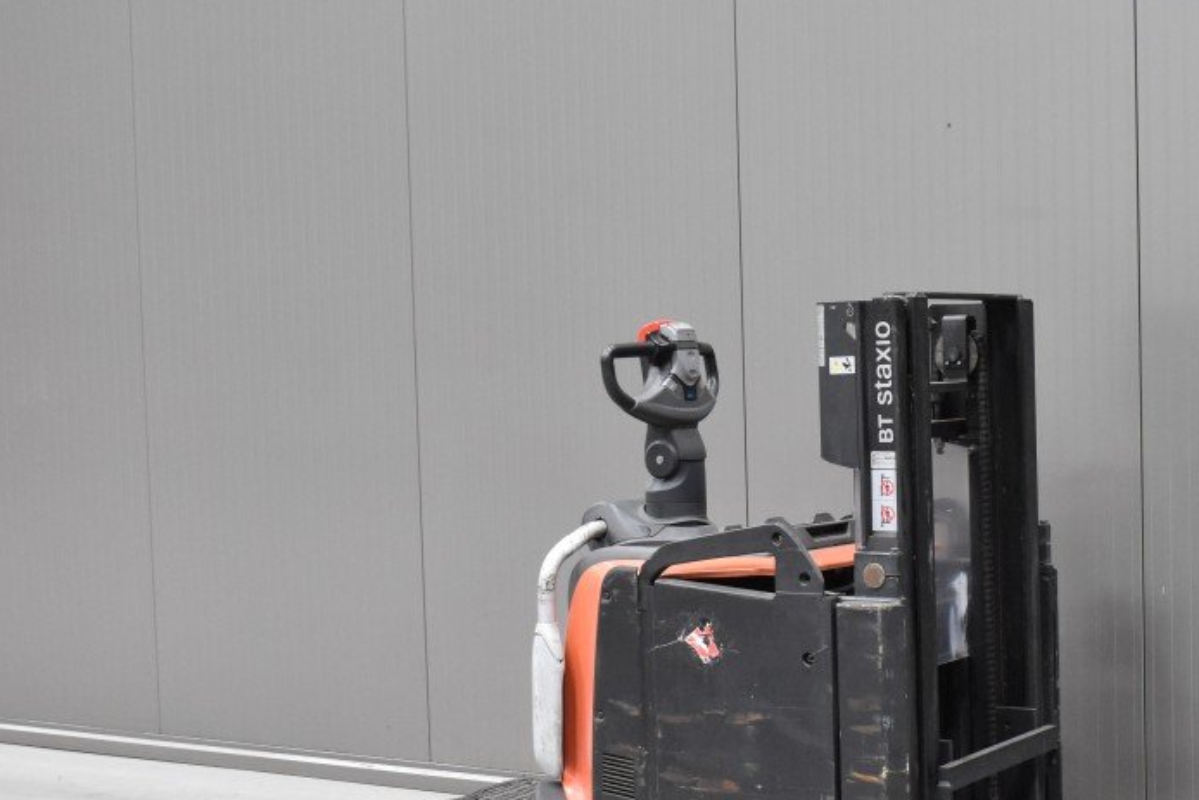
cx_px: 923
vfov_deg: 20.9
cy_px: 506
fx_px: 2161
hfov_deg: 30.4
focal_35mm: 65
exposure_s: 1/30
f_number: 5
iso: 1600
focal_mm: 25
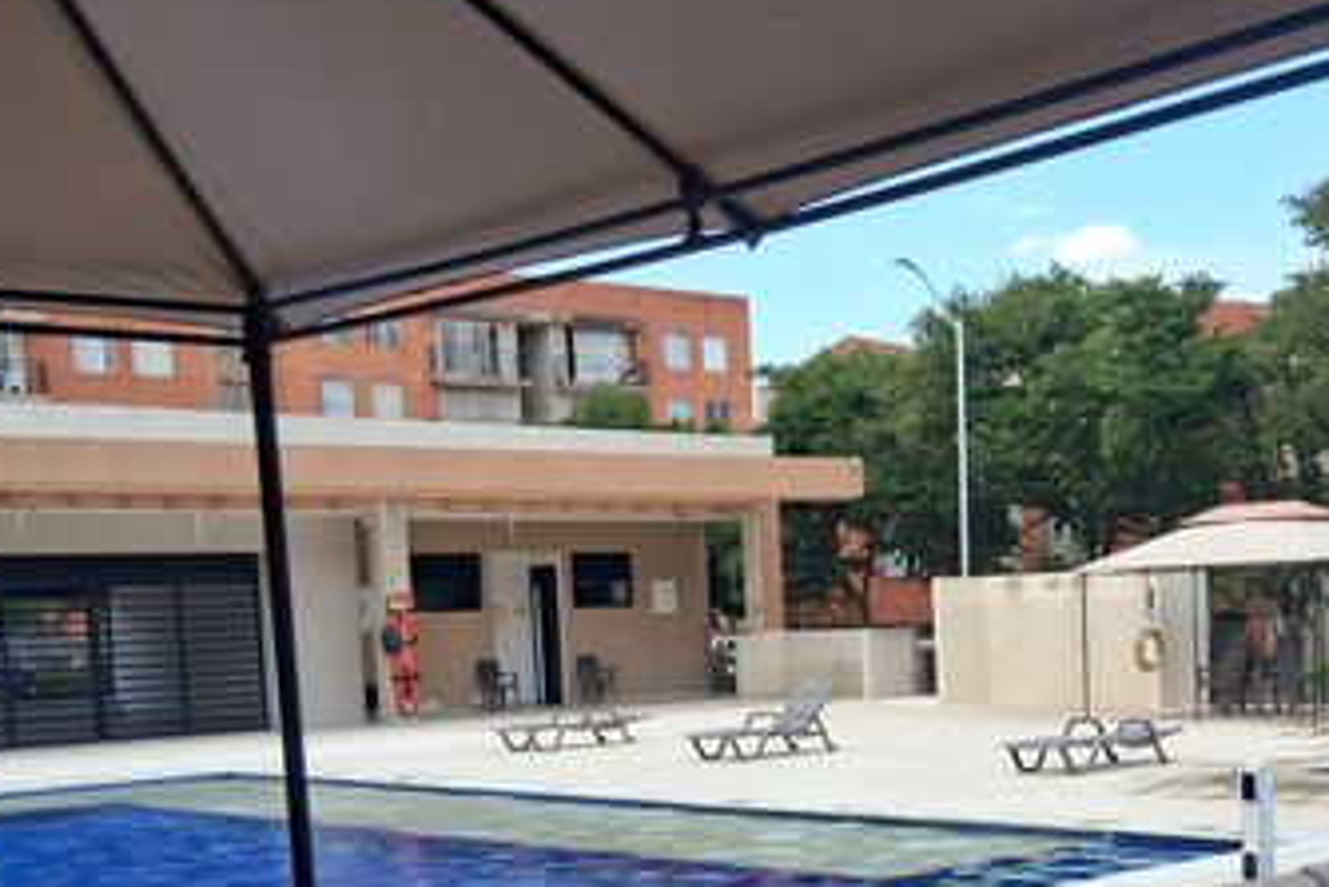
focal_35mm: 54
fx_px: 1994
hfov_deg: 35.9
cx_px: 1013
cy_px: 712
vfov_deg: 24.7
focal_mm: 3.98
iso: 25
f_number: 1.8
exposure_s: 1/302
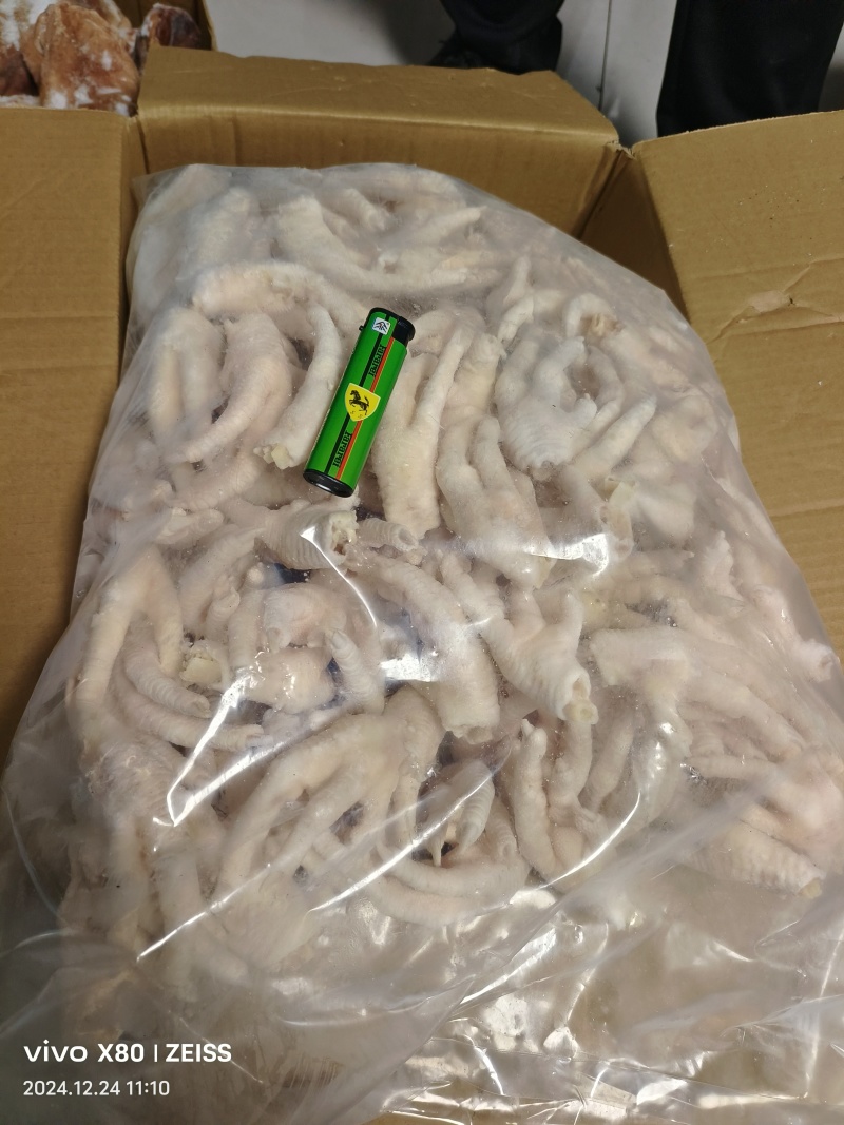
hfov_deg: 58.9
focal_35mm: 23
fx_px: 748
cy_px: 562
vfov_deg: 73.9
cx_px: 422
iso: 1360
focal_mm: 5.5
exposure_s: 1/100
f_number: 1.75
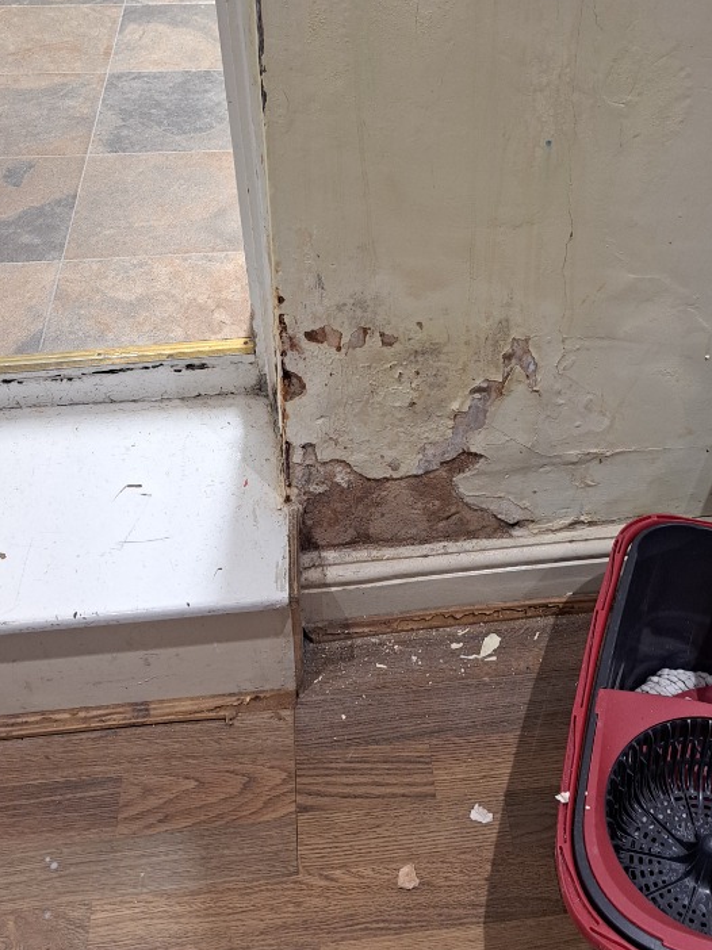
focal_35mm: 41
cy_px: 215
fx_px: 1125
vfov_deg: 44.0
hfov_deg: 34.9
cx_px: 457
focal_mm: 5.23
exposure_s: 1/50
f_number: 1.8
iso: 200
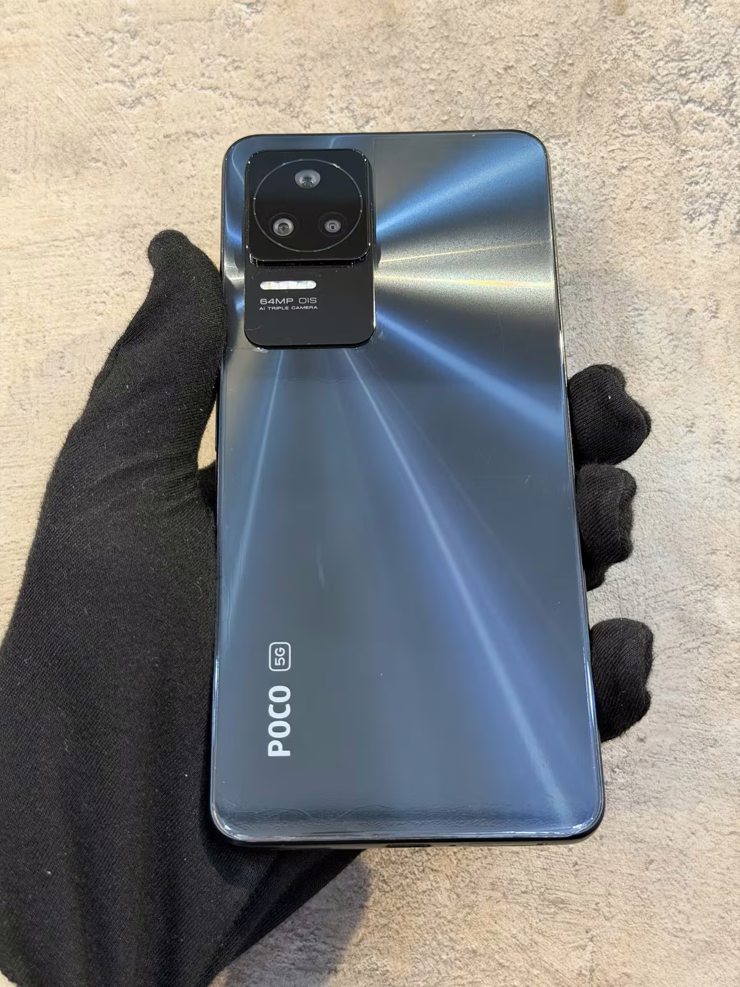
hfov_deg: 30.3
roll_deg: -2.2
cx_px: 370
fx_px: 1368
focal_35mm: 48
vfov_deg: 39.7
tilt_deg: +8.1
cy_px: 494
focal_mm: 6.76
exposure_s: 1/50
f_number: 1.78
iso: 250
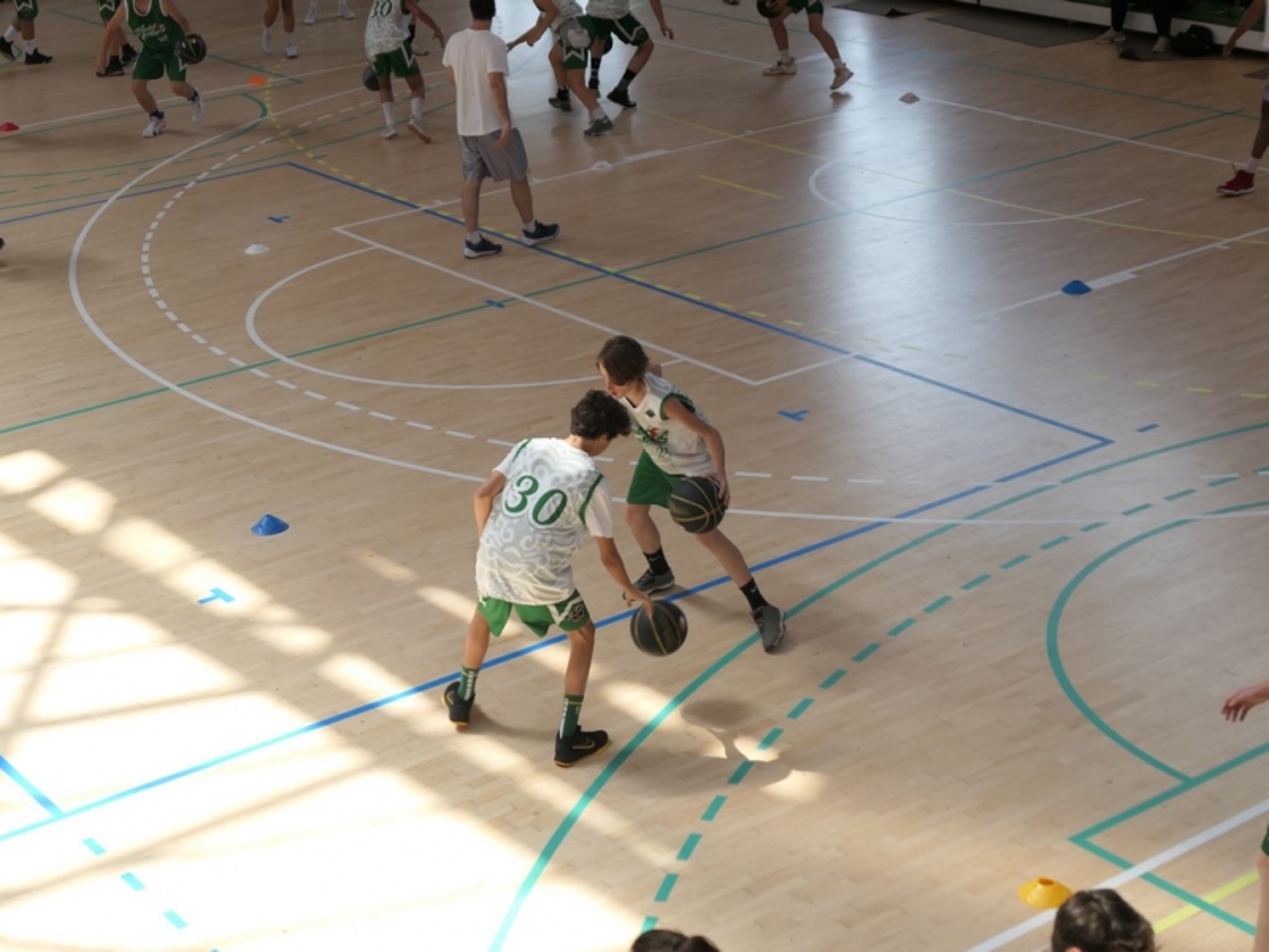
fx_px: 2456
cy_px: 476
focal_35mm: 67
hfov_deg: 29.0
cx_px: 634
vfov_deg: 21.9
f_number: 2.8
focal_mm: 22.7
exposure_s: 1/320
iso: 125
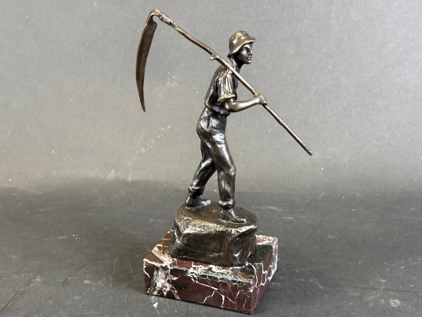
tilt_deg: -20.3
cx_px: 211
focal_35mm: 52
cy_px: 158
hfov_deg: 36.8
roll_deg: +1.1
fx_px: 634
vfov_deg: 28.0
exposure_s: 1/50
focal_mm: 5.96
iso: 100
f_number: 1.6
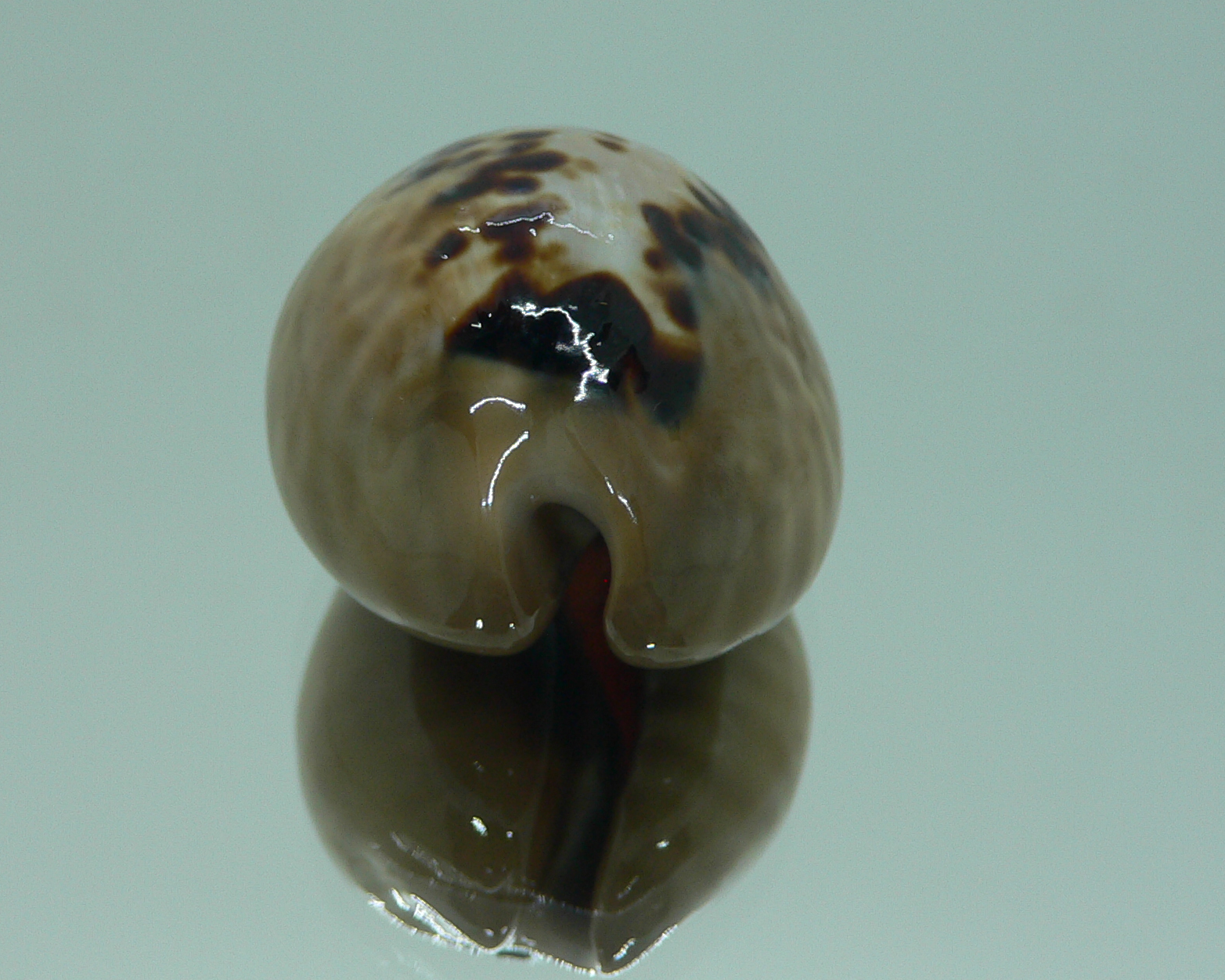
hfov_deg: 41.9
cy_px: 464
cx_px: 517
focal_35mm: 44
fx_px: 1595
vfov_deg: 34.1
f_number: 2.8
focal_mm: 4.6
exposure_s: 1/60
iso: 80
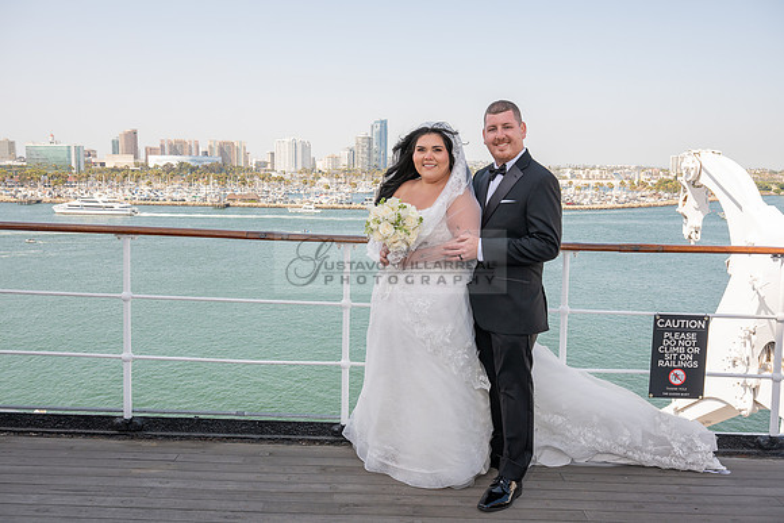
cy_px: 262
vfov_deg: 40.0
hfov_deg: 57.2
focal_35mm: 33
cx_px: 392
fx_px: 719
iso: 200
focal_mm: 33
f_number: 9
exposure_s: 1/200
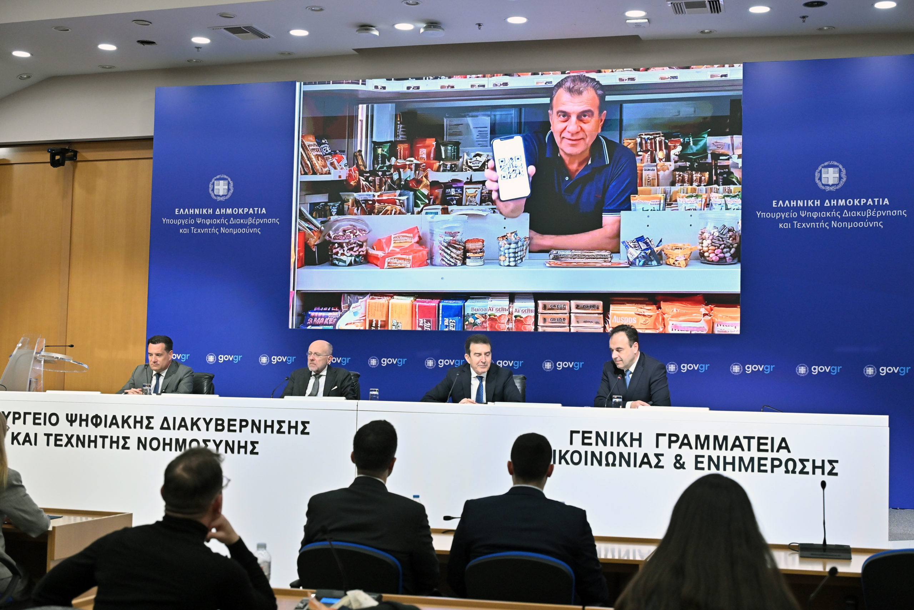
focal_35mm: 50
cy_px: 305
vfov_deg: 27.0
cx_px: 457
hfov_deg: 39.6
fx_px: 1269
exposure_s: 1/250
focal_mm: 50
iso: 1800
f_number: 4.5
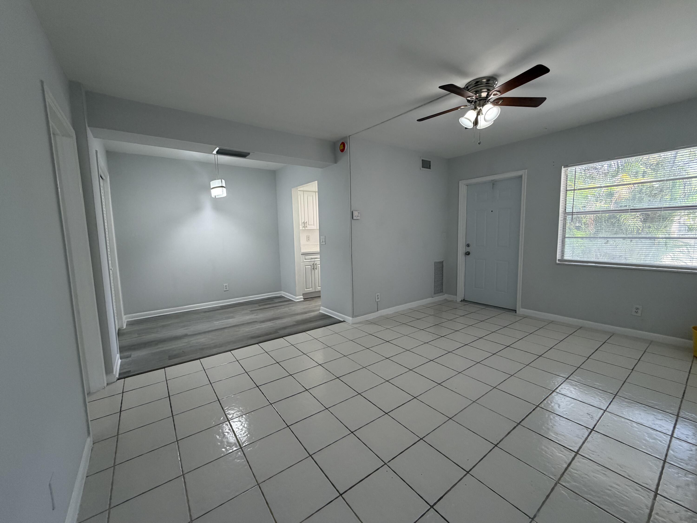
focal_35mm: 14
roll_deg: +1.3
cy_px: 262
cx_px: 348
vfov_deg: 85.7
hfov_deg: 102.1
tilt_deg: -6.0
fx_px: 282
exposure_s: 1/120
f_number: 2.2
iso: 160
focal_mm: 2.22
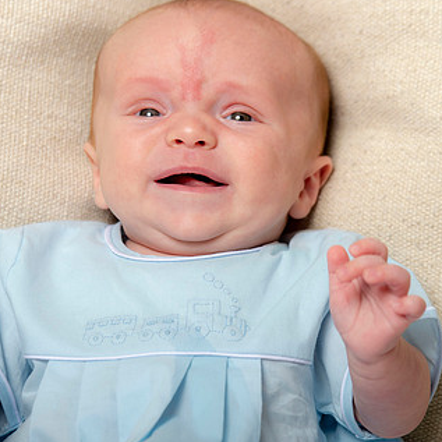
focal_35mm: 249
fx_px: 3597
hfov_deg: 7.0
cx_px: 197
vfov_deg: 7.0
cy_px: 237
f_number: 5.6
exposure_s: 1/200
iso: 250
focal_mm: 160
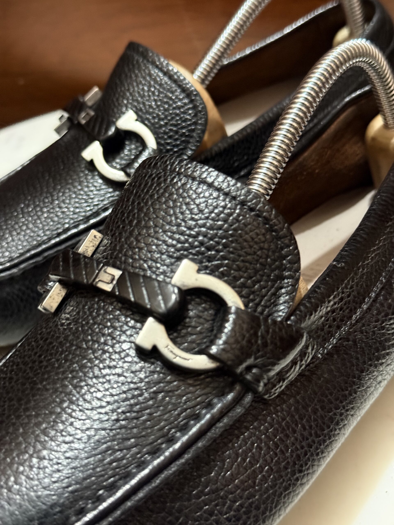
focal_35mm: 48
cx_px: 197
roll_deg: +8.5
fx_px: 728
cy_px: 262
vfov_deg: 39.7
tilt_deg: -35.6
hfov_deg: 30.3
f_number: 1.78
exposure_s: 1/25
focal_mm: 6.76
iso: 640
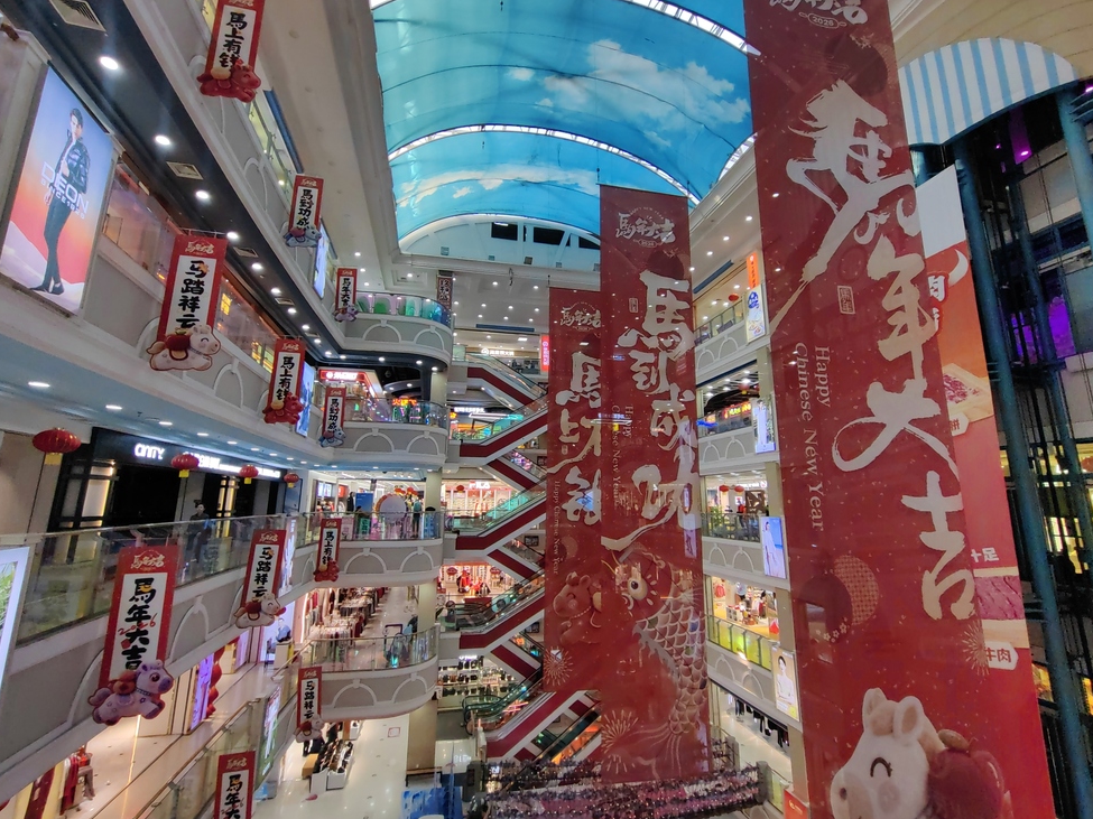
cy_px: 397
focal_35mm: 16
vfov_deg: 78.1
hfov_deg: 94.5
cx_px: 549
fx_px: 505
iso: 64
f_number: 2.2
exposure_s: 1/120
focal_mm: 1.76
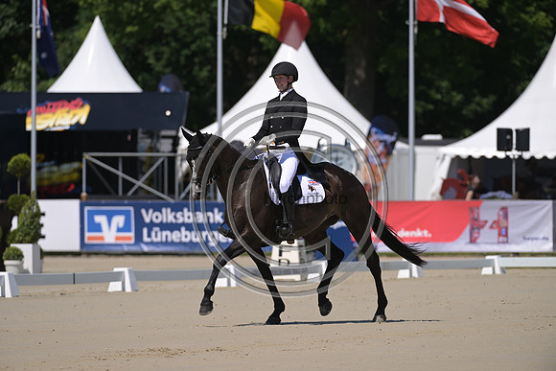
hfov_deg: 5.9
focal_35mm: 350
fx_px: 5407
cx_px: 278
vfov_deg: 3.9
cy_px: 186
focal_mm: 350
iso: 160
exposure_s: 1/1250
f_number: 5
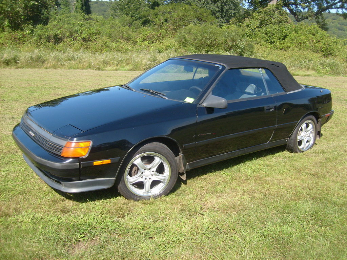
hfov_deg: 52.6
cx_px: 174
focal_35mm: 35
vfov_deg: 40.7
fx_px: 351
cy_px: 130
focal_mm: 5.8
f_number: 7.1
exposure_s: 1/90
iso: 80
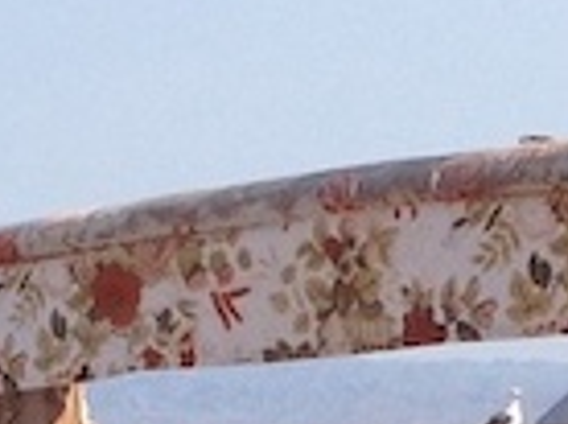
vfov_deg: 5.4
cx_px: 358
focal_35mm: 274
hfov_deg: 7.2
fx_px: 4488
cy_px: 576
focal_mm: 4.28
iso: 50
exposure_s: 1/2045
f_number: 2.4
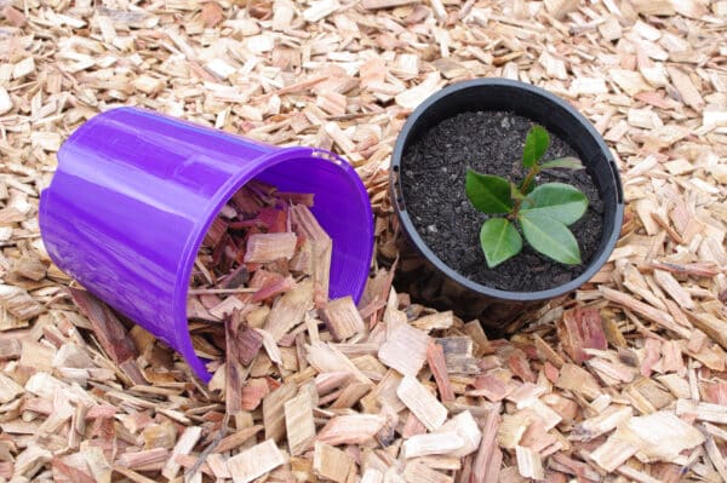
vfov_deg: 18.2
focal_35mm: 75
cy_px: 242
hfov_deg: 27.0
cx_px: 364
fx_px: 1513
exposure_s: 1/3.33
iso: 100
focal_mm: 50
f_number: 11
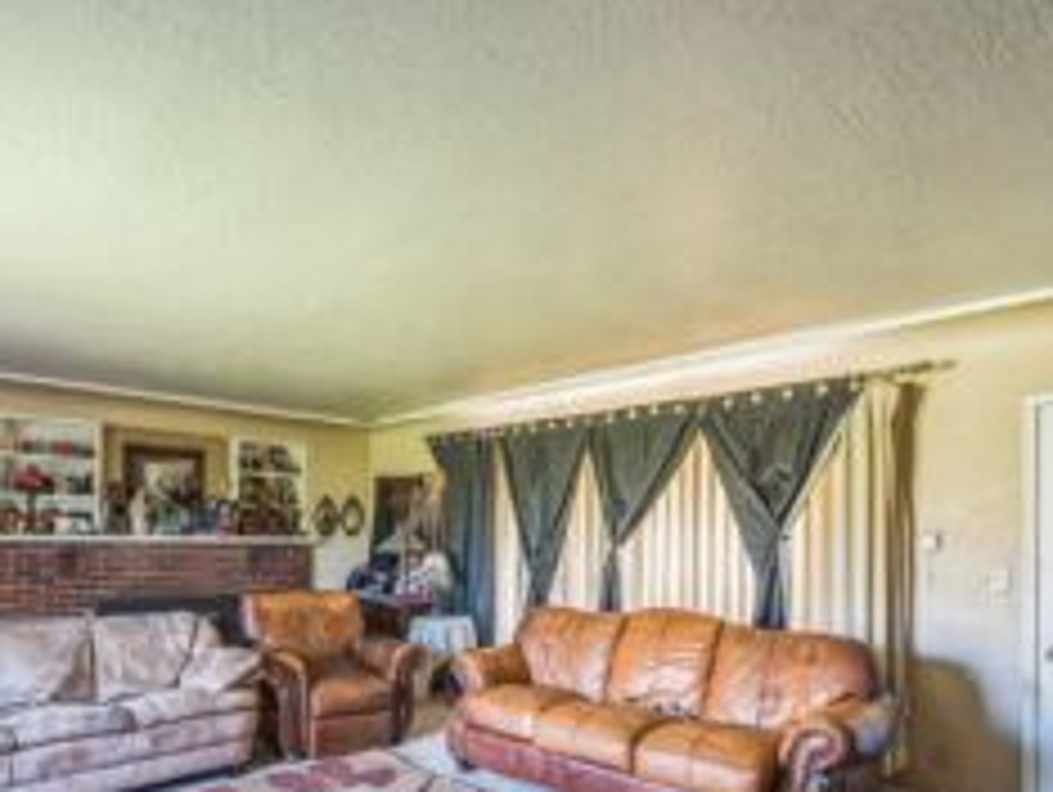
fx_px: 700
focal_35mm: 23
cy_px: 524
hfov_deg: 73.6
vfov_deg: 57.7
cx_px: 468
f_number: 8
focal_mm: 14
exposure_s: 1/8
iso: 500
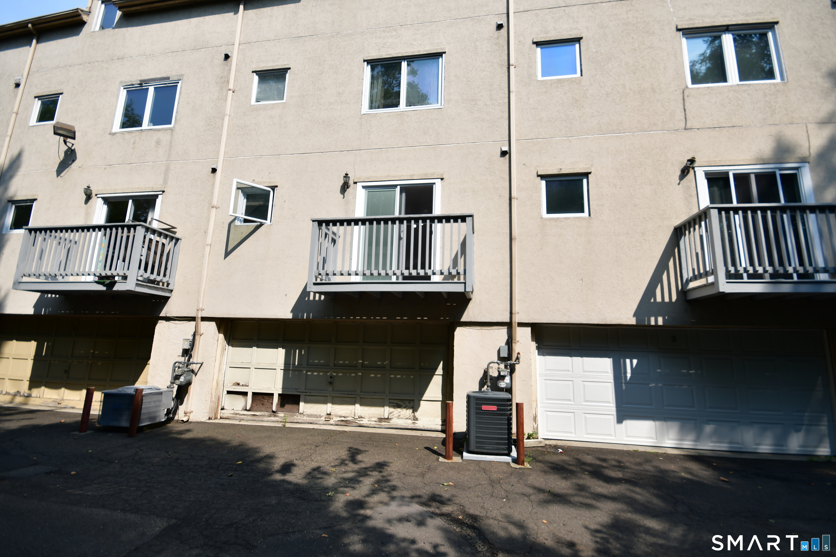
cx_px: 418
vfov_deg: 77.3
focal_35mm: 15
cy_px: 278
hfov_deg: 100.4
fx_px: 348
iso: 100
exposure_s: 1/250
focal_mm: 10
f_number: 8
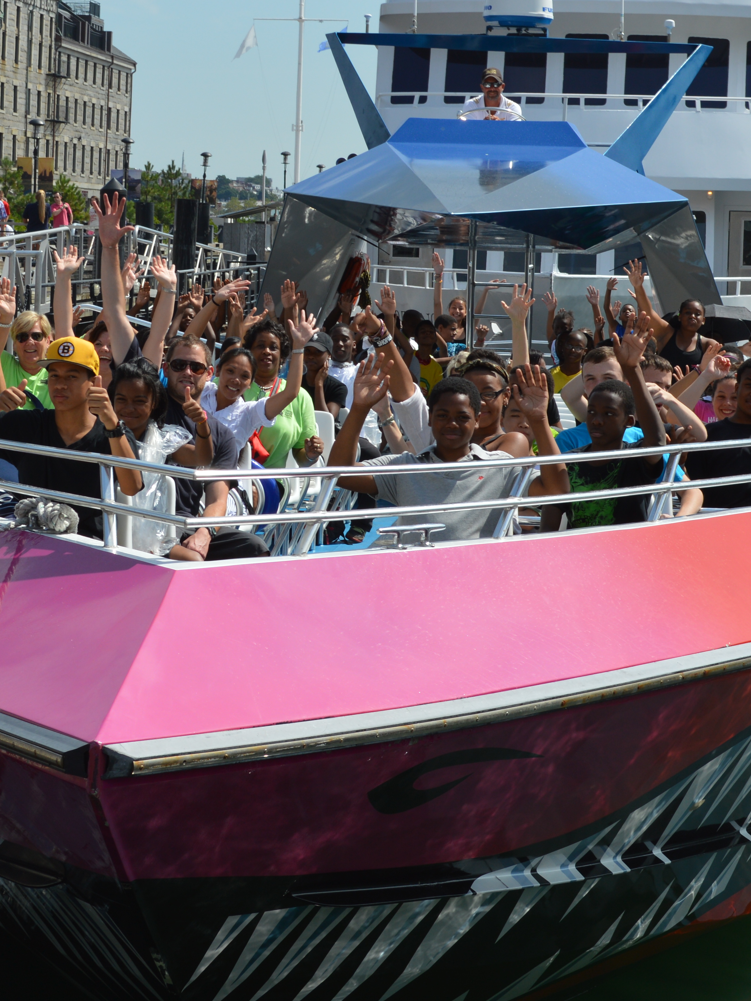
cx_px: 323
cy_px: 391
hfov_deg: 15.4
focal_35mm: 96
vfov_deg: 20.4
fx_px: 2777
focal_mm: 34
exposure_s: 1/320
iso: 100
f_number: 9
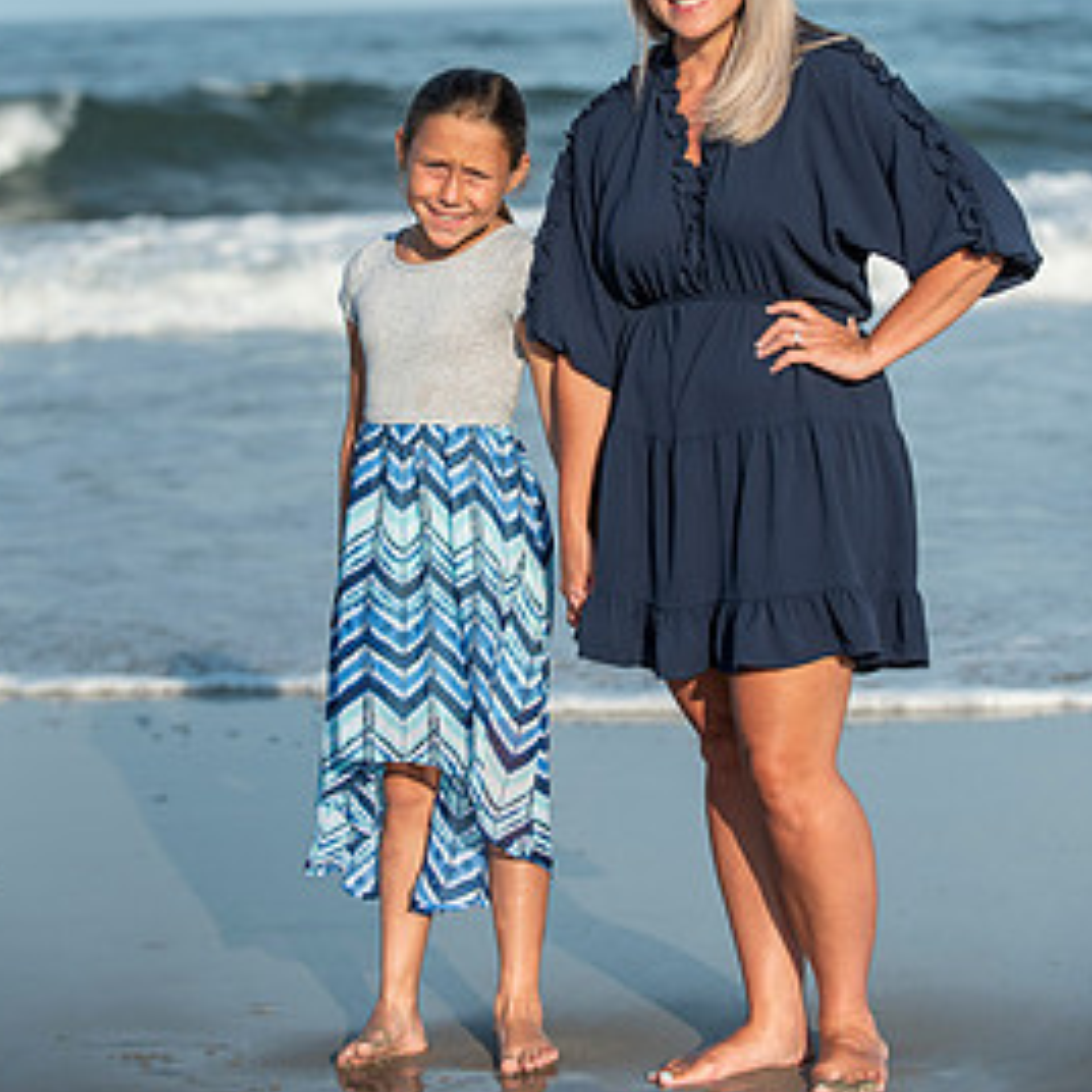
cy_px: 281
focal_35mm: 117
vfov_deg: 14.8
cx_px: 550
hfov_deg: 14.9
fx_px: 4176
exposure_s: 1/4000
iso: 250
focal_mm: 82
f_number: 3.5
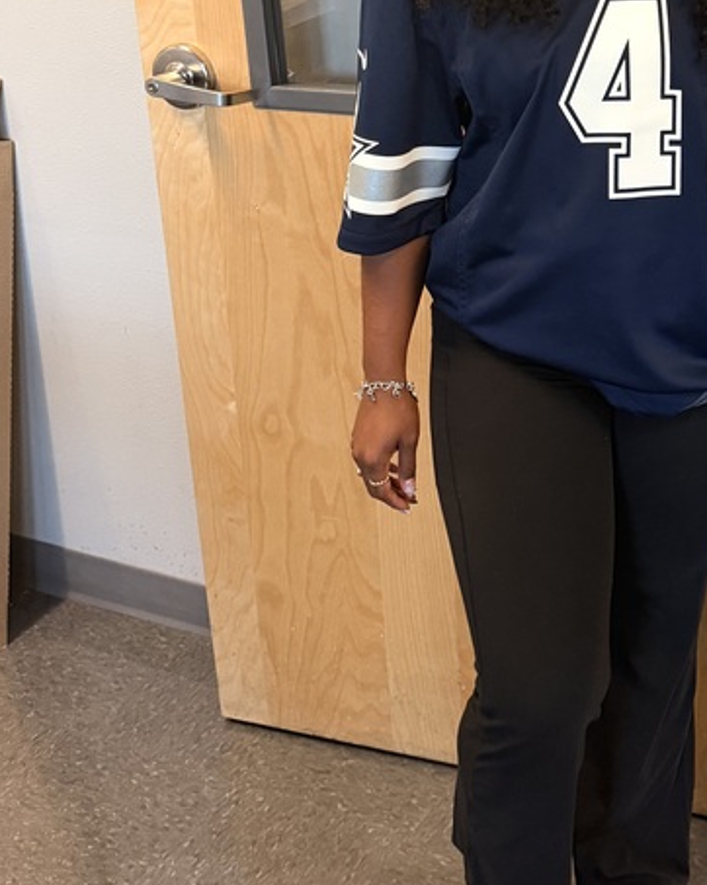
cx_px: 728
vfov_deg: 34.4
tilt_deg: -16.6
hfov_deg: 26.8
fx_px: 1387
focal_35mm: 53
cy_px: 186
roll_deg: +1.6
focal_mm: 6.76
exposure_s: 1/60
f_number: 1.78
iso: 400
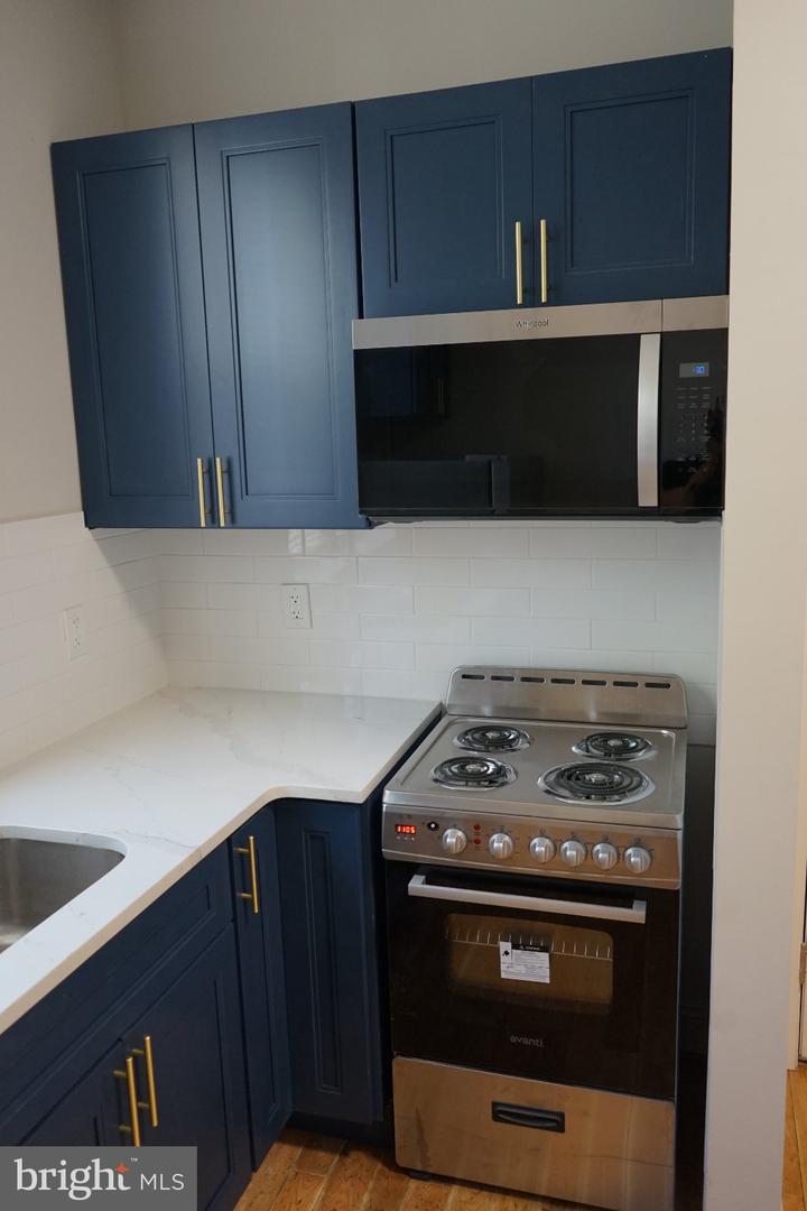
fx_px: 941
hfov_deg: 46.4
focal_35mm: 28
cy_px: 606
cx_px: 404
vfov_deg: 65.5
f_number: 4
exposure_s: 1/160
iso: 1600
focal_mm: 28
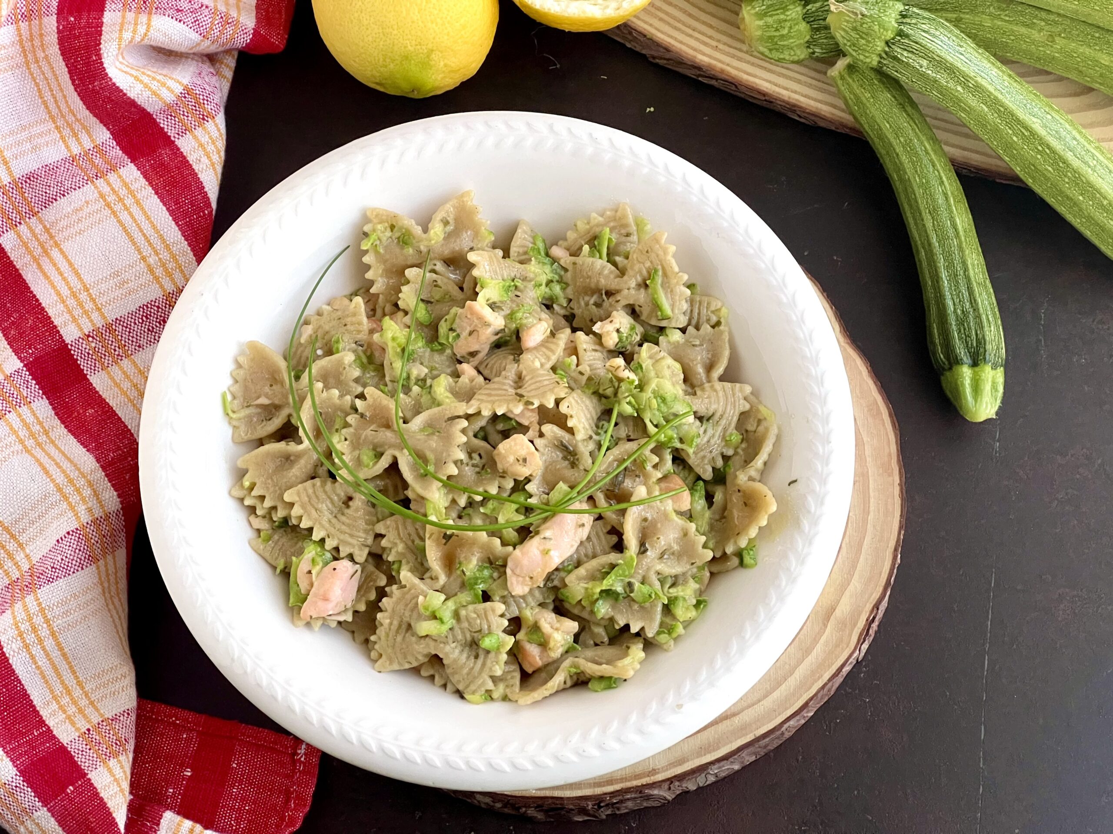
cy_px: 417
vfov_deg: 19.1
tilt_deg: -70.3
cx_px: 556
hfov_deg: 25.3
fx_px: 2476
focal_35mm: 77
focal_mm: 9
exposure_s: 1/60
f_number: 2.8
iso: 400
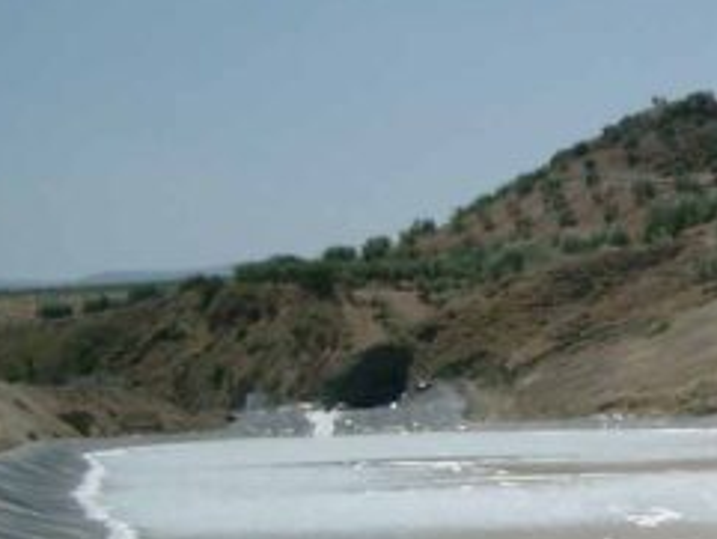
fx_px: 2445
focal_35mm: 118
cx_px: 1056
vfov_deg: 12.5
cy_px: 366
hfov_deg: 15.5
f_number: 5
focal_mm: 7.6
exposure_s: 1/1600
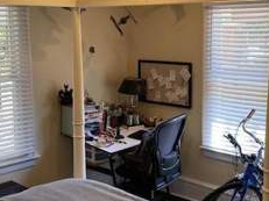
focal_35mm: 54
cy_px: 85
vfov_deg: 27.0
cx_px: 144
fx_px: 419
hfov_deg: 35.5
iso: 50
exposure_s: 1/120
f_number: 1.8
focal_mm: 4.25
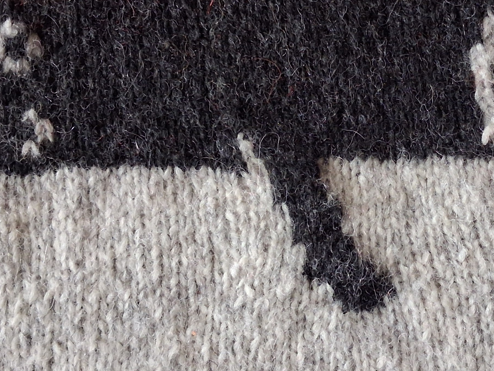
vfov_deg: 24.0
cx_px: 359
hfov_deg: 31.2
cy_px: 141
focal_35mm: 61
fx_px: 870
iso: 640
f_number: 1.8
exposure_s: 1/25
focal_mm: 4
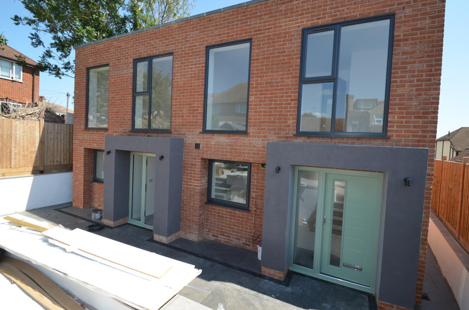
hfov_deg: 96.8
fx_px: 208
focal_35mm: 16
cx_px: 236
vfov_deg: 73.4
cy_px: 145
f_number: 5.6
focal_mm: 10
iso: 100
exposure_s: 1/200
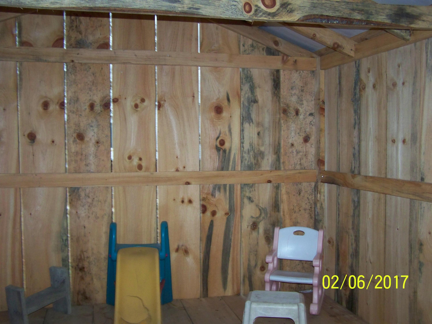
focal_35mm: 38
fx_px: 474
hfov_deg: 49.0
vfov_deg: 37.7
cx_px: 216
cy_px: 162
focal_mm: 6.3
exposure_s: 1/30
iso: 200
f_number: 2.8
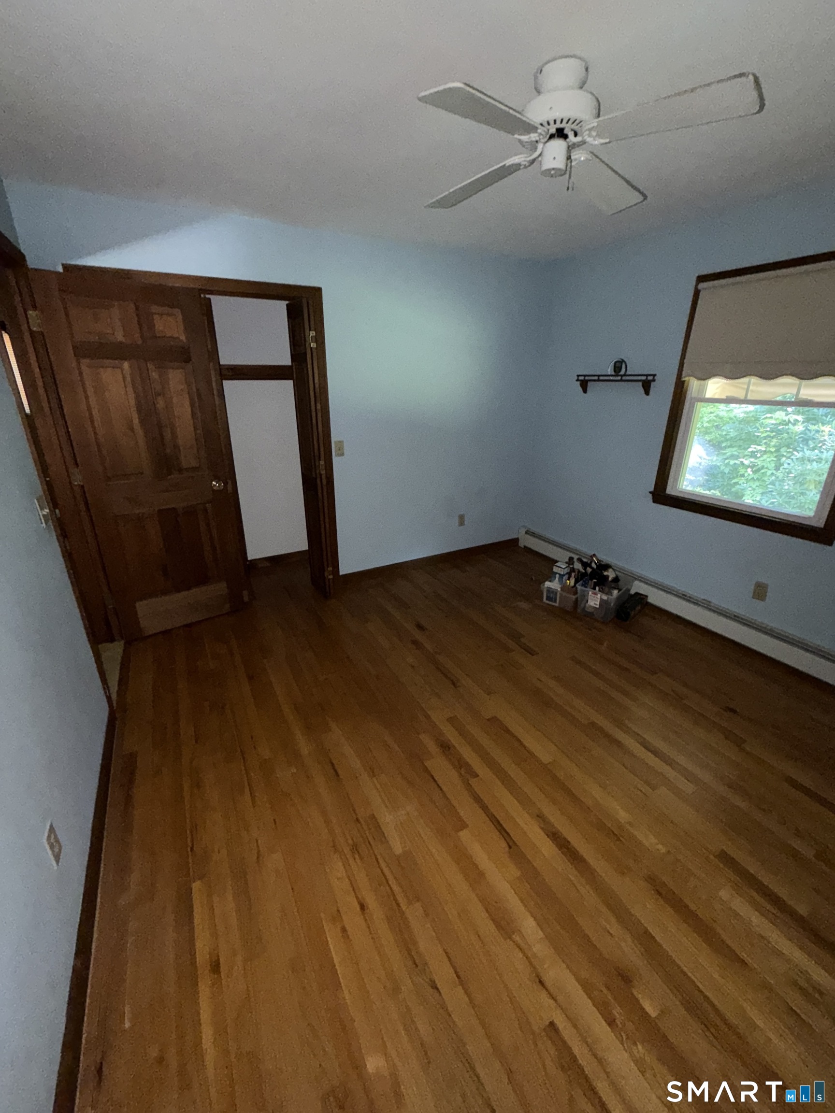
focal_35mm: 14
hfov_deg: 85.7
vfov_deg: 102.1
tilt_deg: -21.7
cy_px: 556
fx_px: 450
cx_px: 418
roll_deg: +0.7
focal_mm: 2.22
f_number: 2.2
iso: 400
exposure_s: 1/26
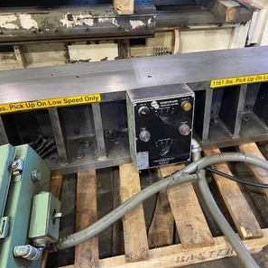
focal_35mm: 31
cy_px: 134
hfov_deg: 52.5
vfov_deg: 52.5
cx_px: 145
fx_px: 272
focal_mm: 4.25
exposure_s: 1/40
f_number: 1.8
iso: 400
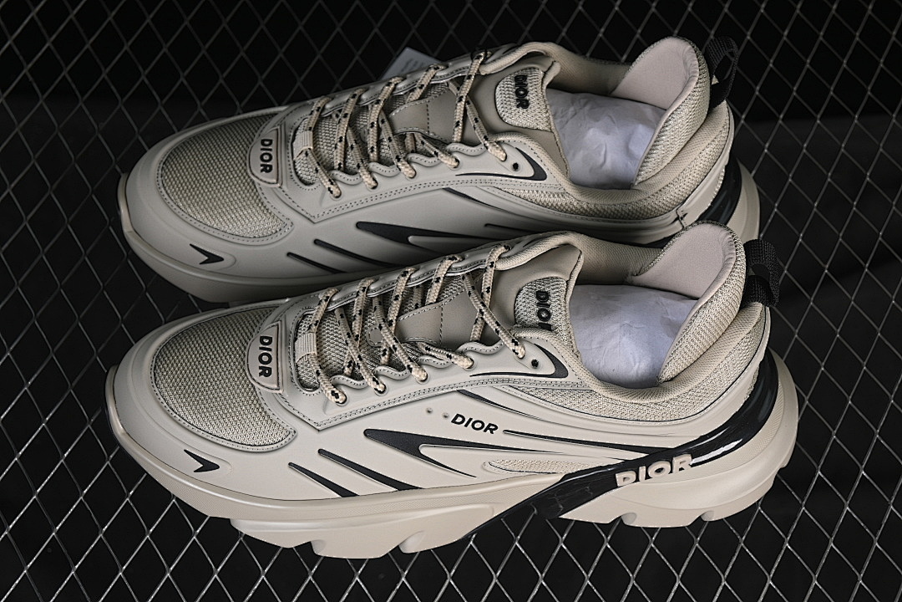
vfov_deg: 18.2
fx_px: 1879
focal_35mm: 75
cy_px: 301
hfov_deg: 27.0
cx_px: 451
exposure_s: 1/60
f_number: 7.1
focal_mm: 50
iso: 160
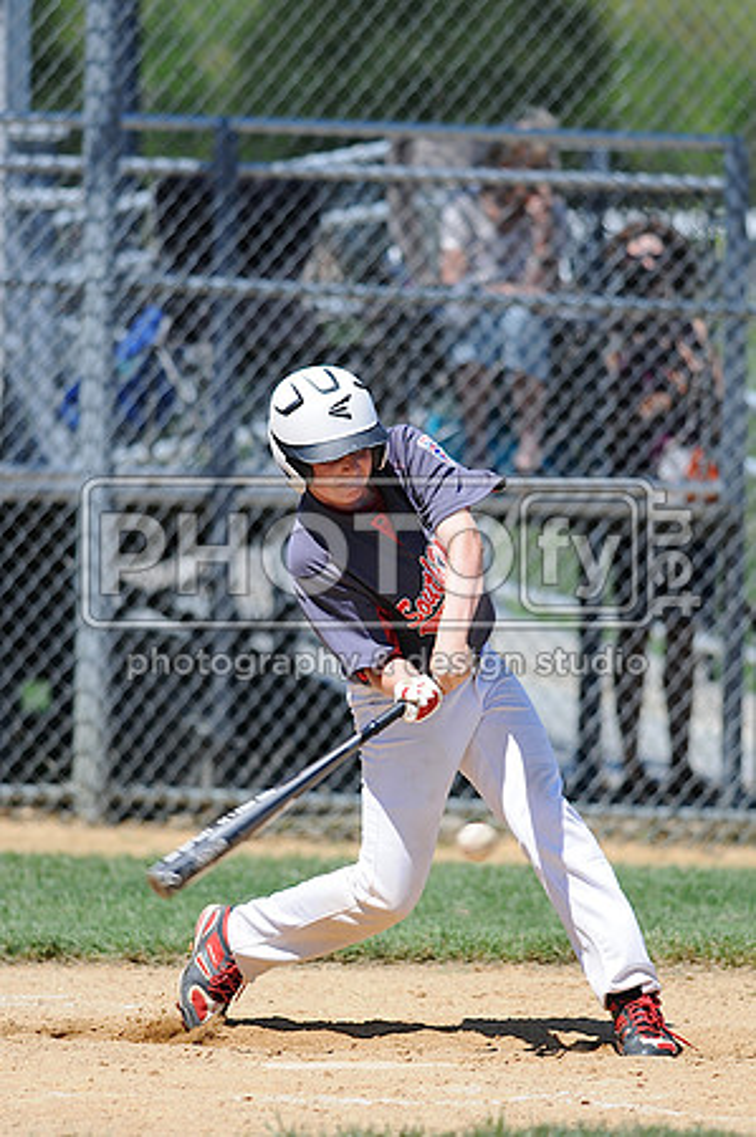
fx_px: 14207
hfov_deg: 3.0
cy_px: 568
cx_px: 378
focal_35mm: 450
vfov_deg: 4.6
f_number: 4
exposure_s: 1/1600
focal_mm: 300
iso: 200
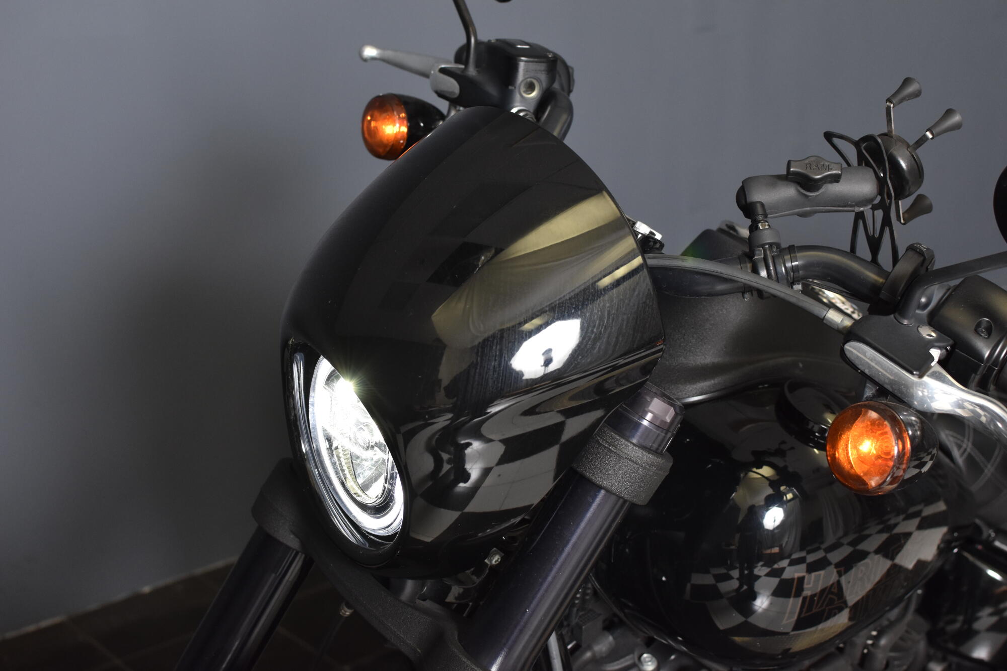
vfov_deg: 25.7
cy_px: 336
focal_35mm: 52
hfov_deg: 37.9
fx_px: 1468
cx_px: 504
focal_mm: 35
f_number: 4.5
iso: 800
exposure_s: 1/160
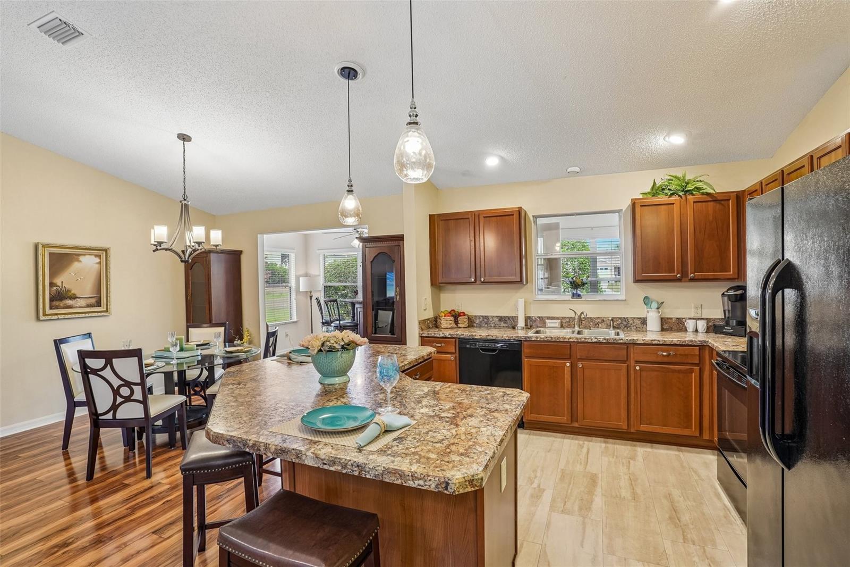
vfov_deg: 70.4
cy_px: 284
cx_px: 425
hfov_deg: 93.3
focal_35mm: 17
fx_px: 401
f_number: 9
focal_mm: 17
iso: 400
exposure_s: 1/6
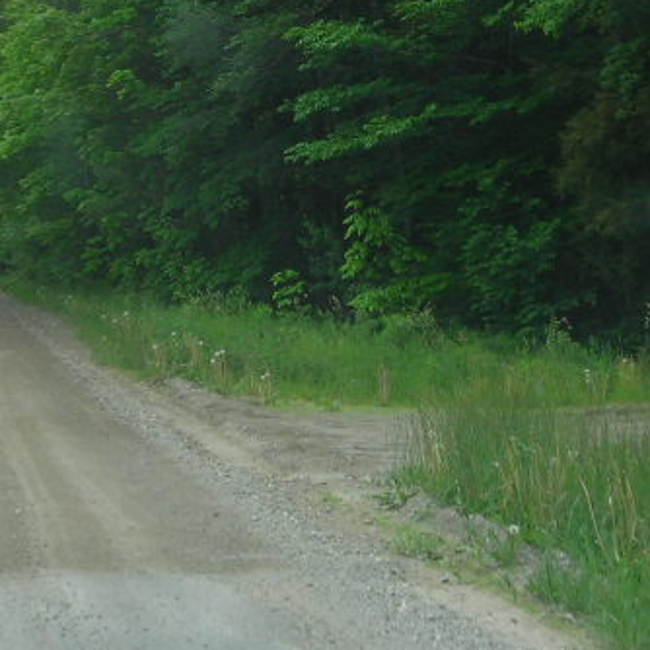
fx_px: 2188
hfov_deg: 16.9
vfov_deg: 16.6
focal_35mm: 103
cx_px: 249
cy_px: 53
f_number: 3.2
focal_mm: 6.3
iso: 50
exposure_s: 1/155
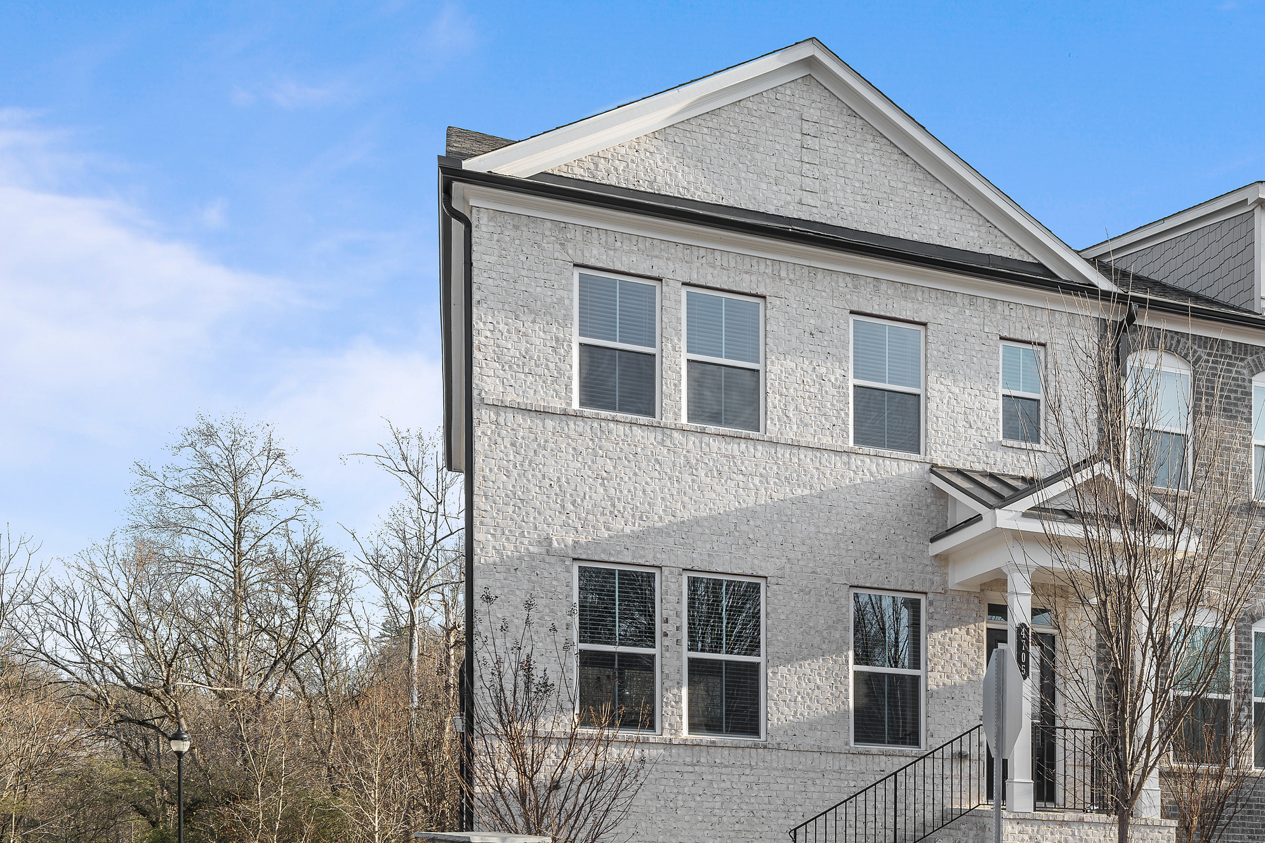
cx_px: 932
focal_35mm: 37
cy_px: 597
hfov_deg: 50.0
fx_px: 1300
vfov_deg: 35.4
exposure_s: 1/30
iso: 50
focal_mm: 24
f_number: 8
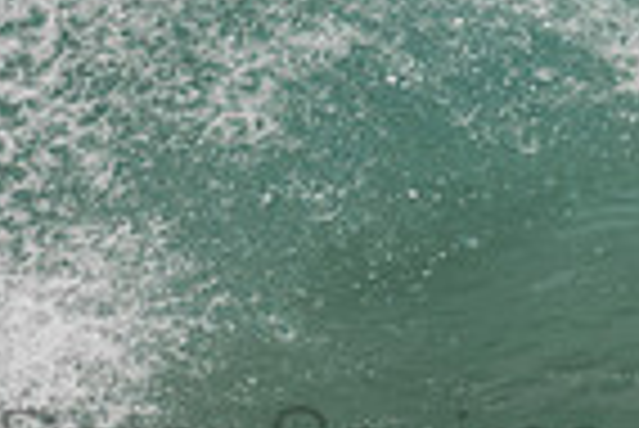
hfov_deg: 1.0
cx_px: 261
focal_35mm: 2044
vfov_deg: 0.7
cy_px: -300
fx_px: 36318
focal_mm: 500
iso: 250
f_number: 5.6
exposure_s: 1/320
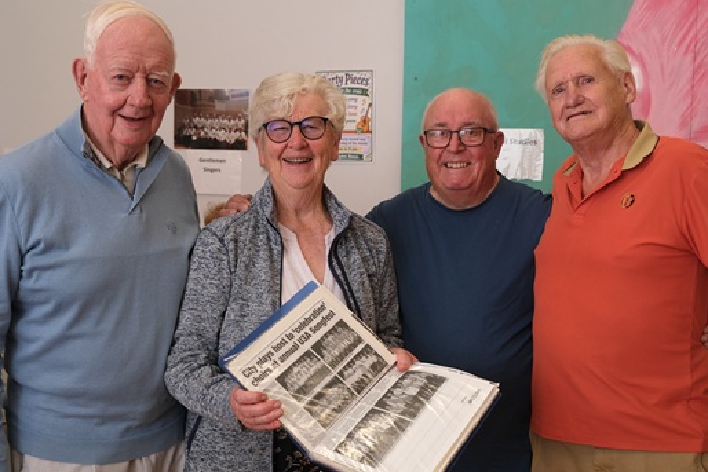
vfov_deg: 27.5
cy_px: 263
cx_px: 351
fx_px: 964
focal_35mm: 49
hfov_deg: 40.3
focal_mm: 27.7
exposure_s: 1/125
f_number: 4
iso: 400
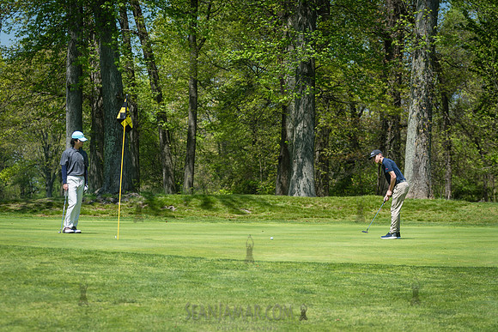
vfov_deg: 11.7
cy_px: 180
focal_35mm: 117
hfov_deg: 17.5
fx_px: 1621
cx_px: 267
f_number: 3.5
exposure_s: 1/1000
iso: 100
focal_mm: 100
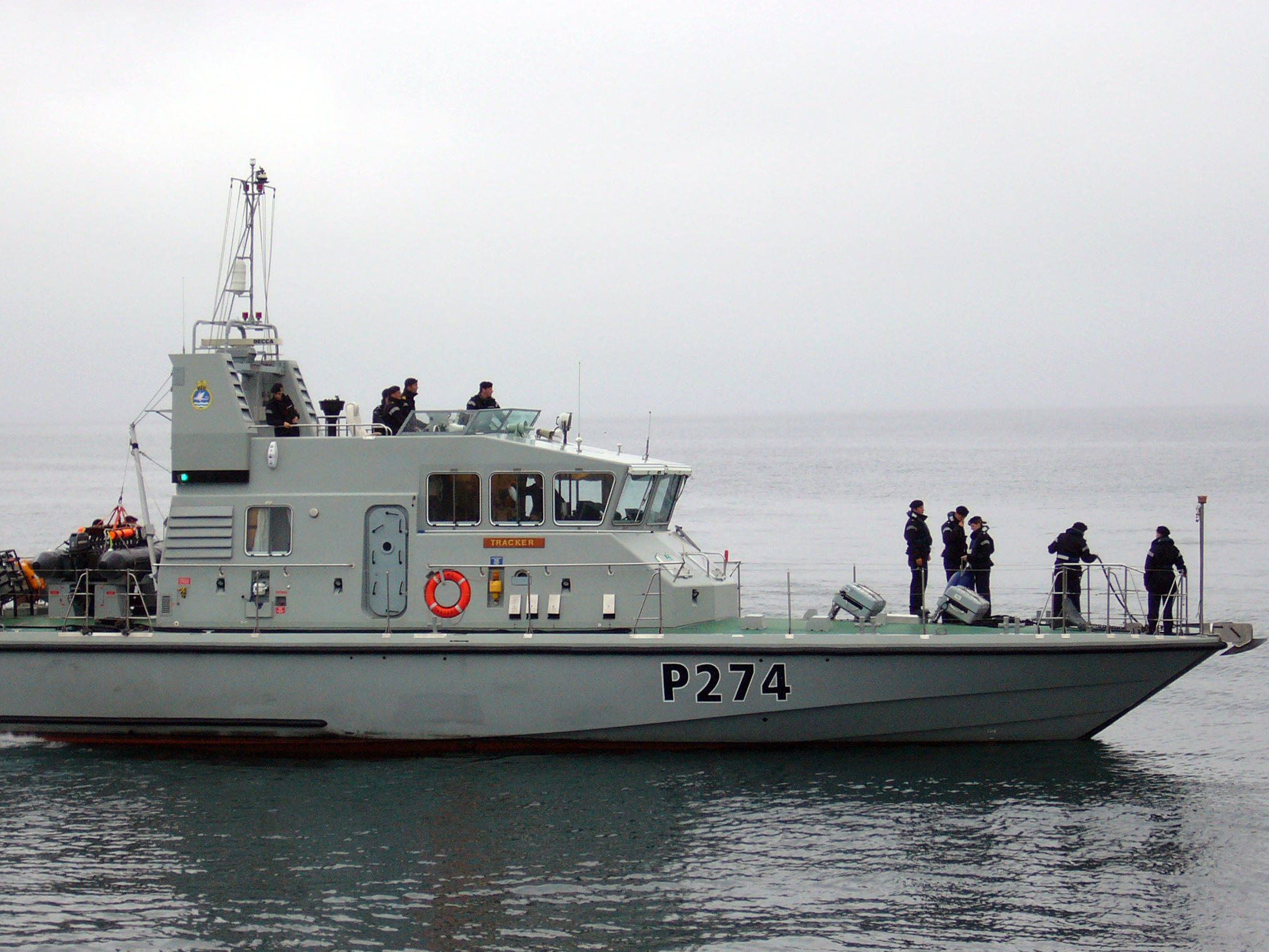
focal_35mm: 101
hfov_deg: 19.4
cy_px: 539
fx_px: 3703
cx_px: 596
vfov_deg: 14.6
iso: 100
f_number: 4.7
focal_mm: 14.8
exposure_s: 1/40
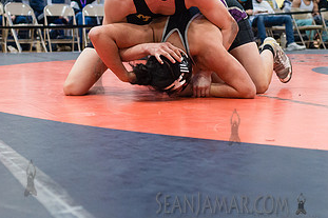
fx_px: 719
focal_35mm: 79
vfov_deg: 17.2
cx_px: 221
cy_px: 66
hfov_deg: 25.5
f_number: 3.5
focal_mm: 35
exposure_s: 1/400
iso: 4000
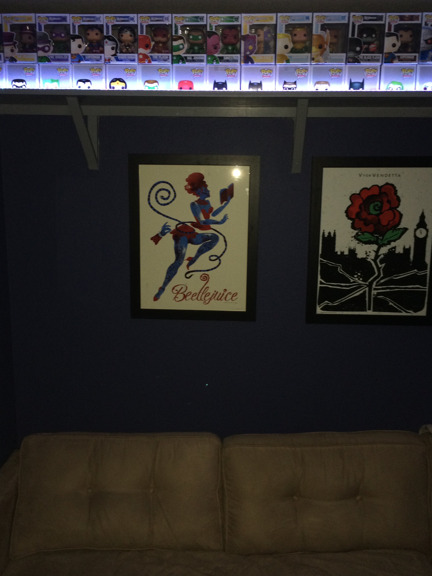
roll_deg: +0.7
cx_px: 210
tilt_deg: -11.7
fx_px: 532
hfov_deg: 44.2
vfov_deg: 56.8
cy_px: 277
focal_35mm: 32
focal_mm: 4.15
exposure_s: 1/16
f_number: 2.2
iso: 100
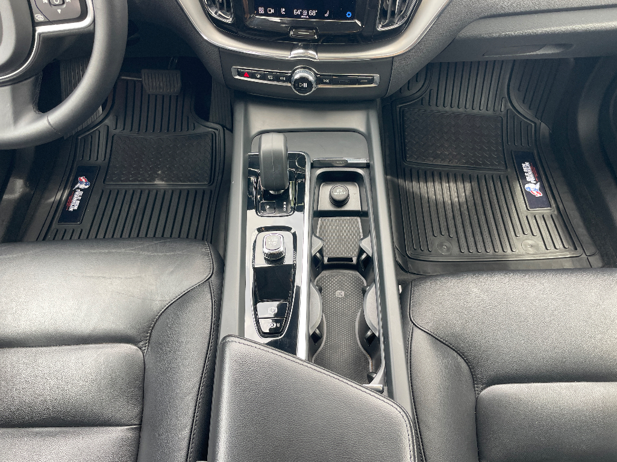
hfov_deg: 67.3
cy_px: 231
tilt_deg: -58.3
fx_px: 463
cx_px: 308
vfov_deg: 53.1
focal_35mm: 26
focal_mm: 4.2
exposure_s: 1/121
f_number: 1.6
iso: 50
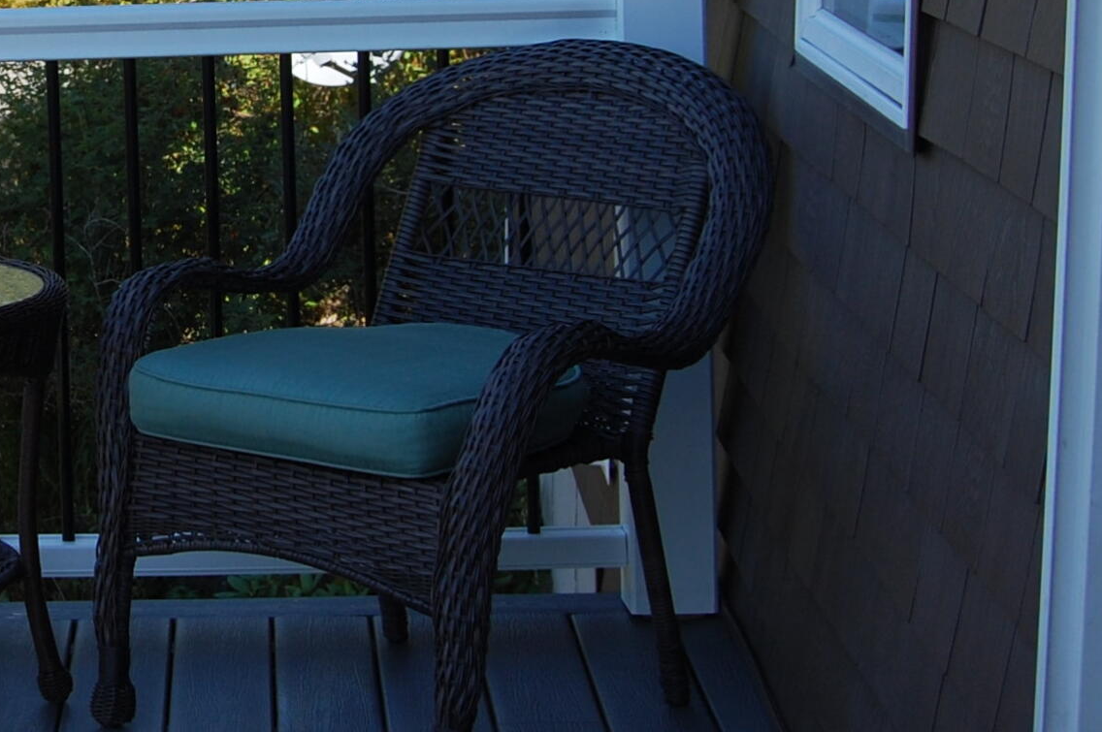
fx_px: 3150
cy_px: 16
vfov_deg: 13.1
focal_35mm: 103
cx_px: -150
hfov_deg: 19.0
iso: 200
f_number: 8
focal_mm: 26
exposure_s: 1/250
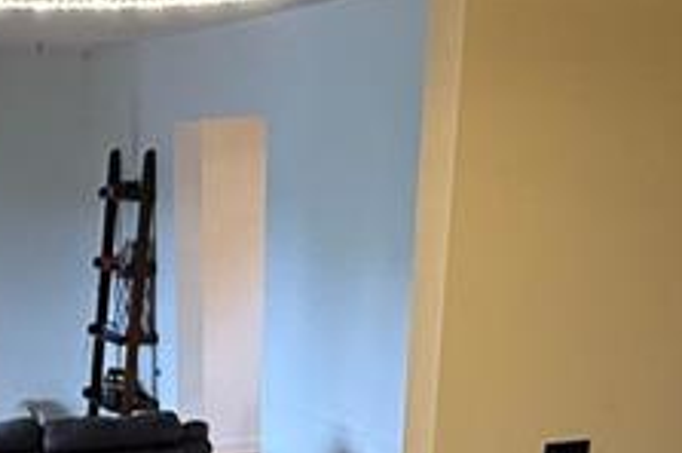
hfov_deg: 29.8
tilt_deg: -27.6
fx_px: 1267
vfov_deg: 16.7
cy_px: 820
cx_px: 199
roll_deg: +0.7
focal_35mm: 67
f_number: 2.2
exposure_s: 1/60
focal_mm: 2.22
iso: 500
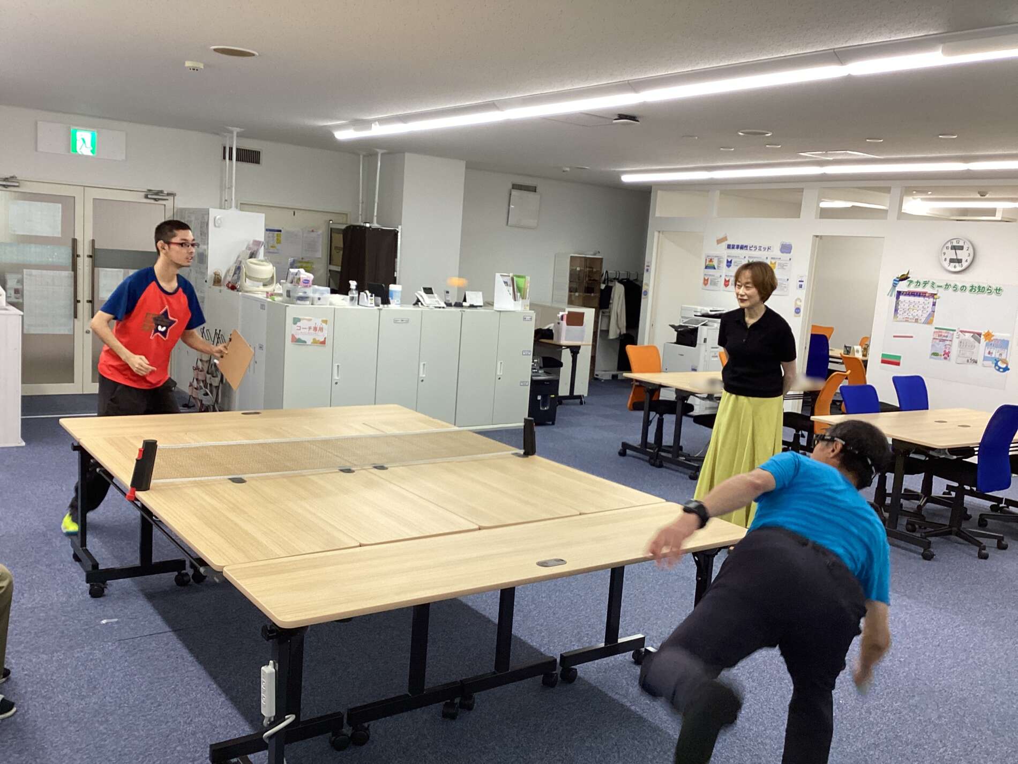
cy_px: 382
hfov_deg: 58.4
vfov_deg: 45.4
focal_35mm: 31
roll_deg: -3.9
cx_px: 509
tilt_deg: -10.6
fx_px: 912
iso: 80
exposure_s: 1/50
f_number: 2.4
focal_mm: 3.3
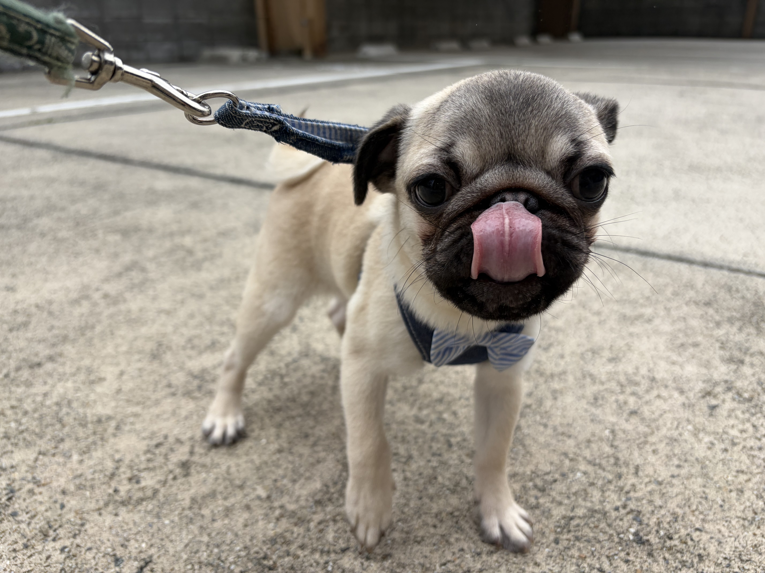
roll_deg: +1.8
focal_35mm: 26
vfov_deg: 53.1
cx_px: 382
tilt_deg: -24.2
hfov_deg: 67.3
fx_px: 575
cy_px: 286
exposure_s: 1/1953
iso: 50
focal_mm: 5.96
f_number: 1.6
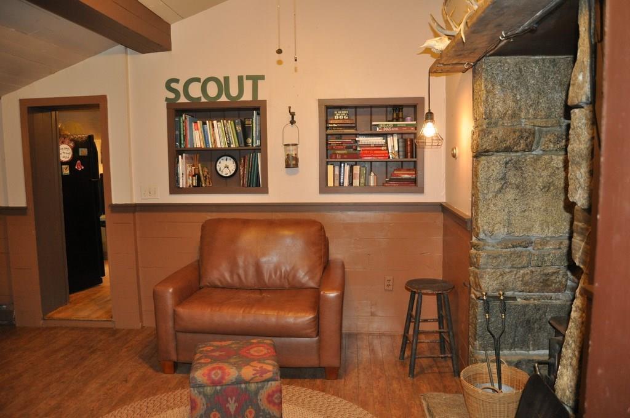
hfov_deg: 67.4
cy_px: 209
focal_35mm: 27
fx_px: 472
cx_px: 315
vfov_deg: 47.8
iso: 800
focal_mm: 18
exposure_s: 1/60
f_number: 3.5
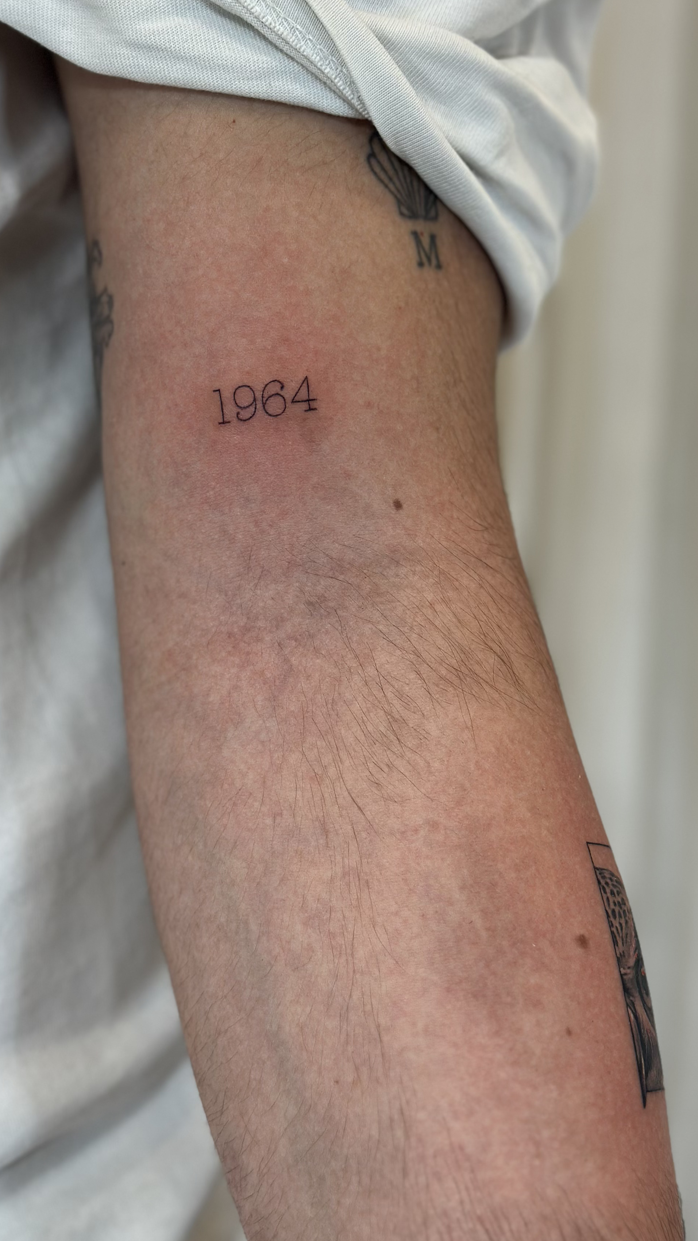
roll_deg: -2.2
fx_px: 2040
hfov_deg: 19.4
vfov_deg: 33.8
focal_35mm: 62
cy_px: 520
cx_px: 338
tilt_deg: -9.7
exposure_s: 1/100
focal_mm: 6.86
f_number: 1.78
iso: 80
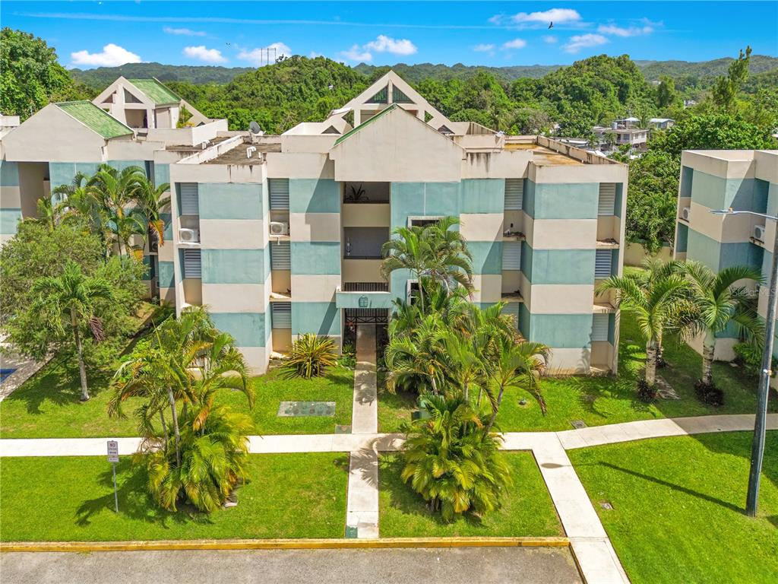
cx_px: 389
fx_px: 539
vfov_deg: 56.8
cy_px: 292
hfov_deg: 71.6
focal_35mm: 24
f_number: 1.7
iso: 110
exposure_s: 1/2500
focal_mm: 6.72
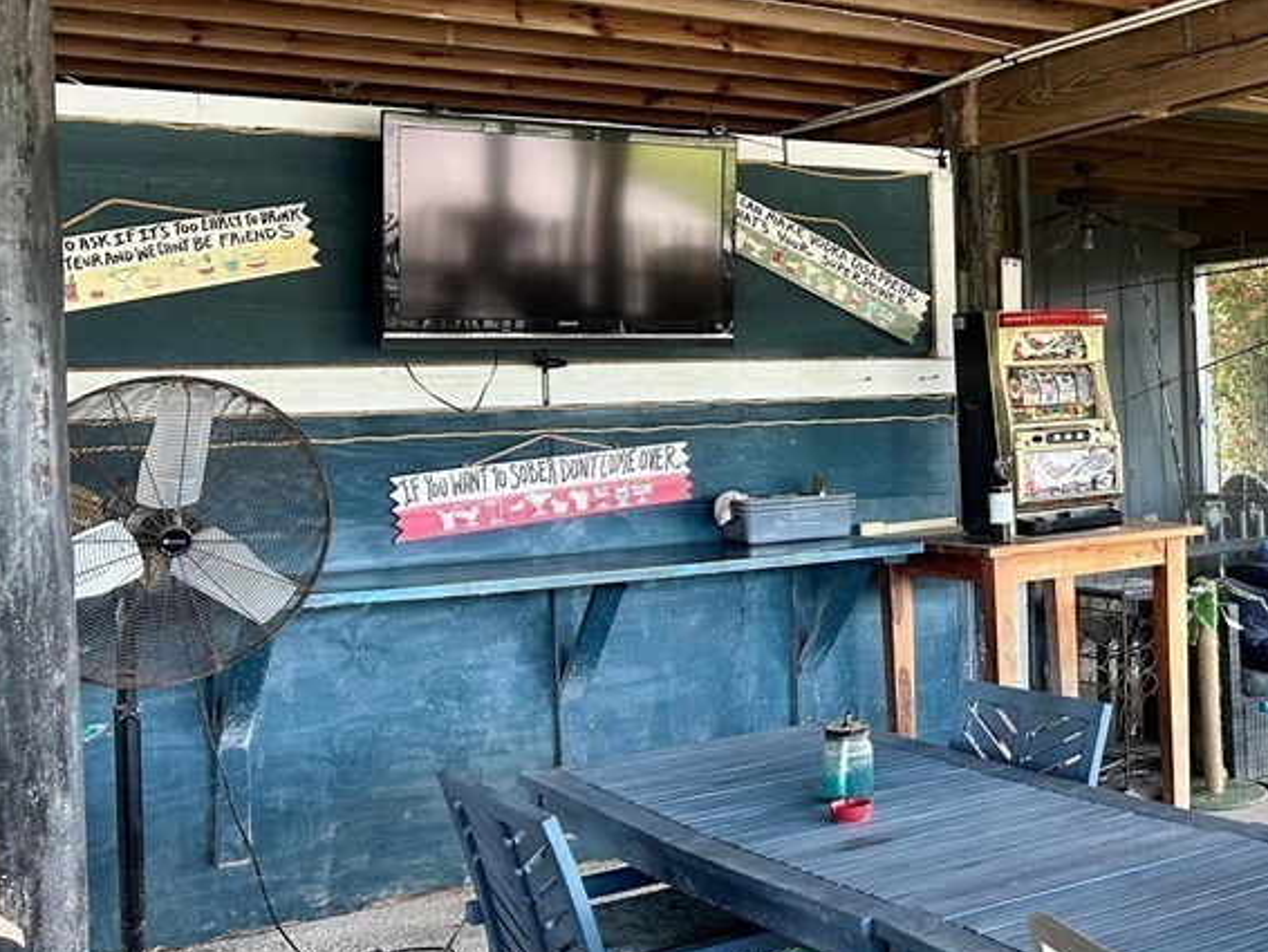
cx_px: 1125
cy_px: 428
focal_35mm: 47
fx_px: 1722
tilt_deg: -0.3
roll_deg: +2.3
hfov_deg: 37.9
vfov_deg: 30.9
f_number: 1.5
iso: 125
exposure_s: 1/91
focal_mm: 5.7
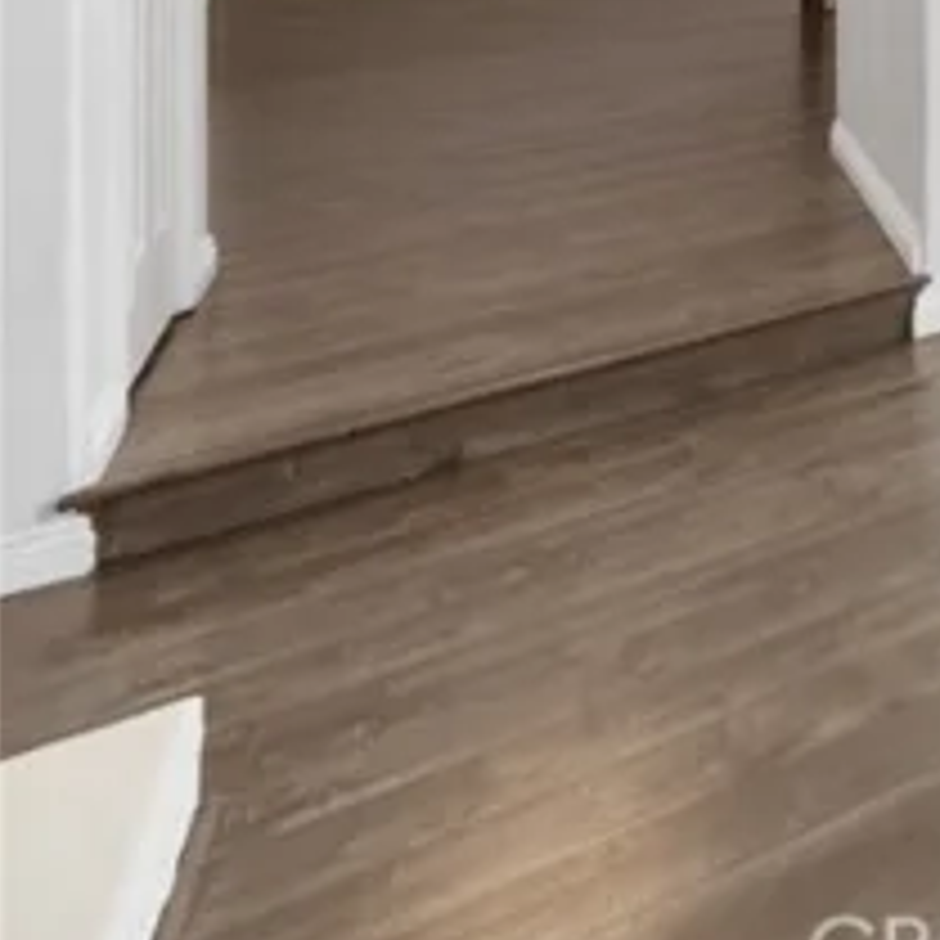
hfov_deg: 19.4
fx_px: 1260
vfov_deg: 32.0
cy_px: -256
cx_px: 1884
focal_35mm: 41
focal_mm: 12
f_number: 5
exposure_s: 1/40
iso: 640
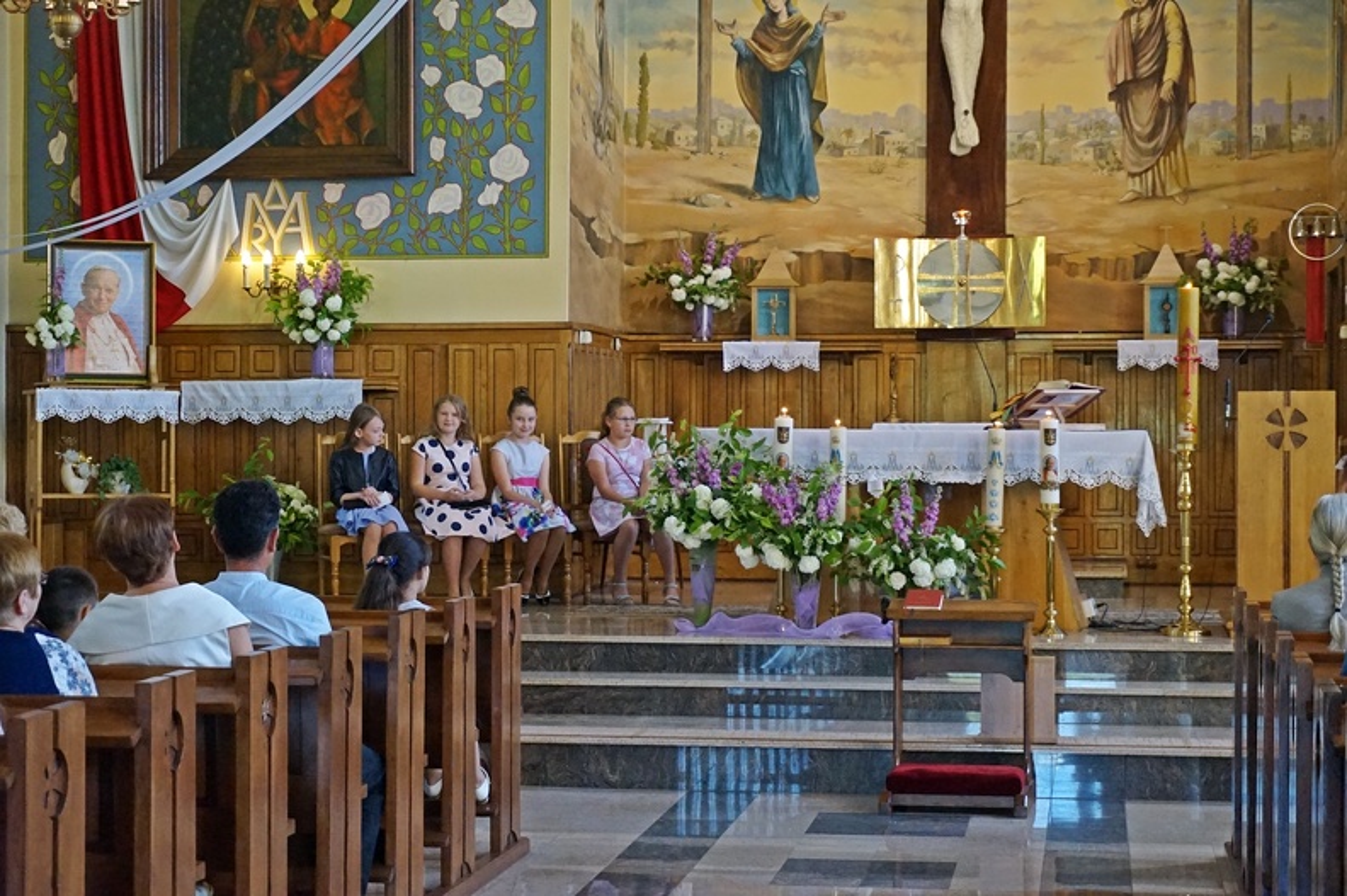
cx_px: 674
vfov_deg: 18.2
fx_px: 2804
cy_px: 448
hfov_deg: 27.0
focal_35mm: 75
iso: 3200
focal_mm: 50
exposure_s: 1/160
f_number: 5.6
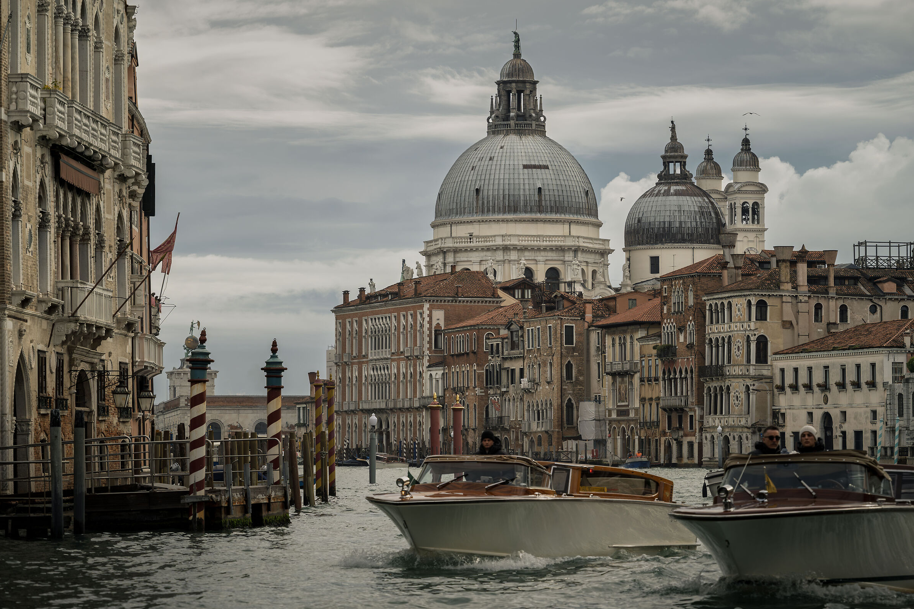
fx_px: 2970
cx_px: 454
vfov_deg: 11.7
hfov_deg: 17.5
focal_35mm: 117
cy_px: 306
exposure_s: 1/2000
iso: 400
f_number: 5.6
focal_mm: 116
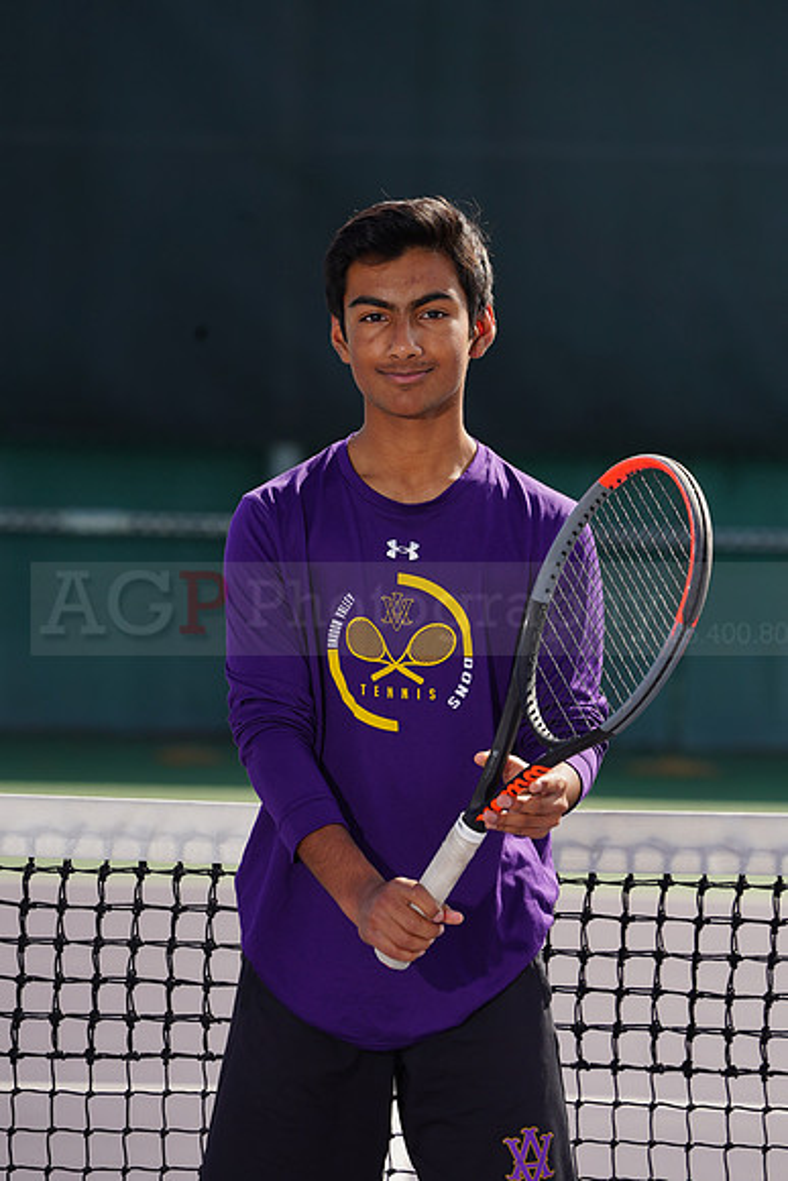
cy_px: 590
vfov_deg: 6.9
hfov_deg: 4.6
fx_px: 9843
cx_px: 394
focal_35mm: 300
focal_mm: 300
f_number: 8
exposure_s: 1/250
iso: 100
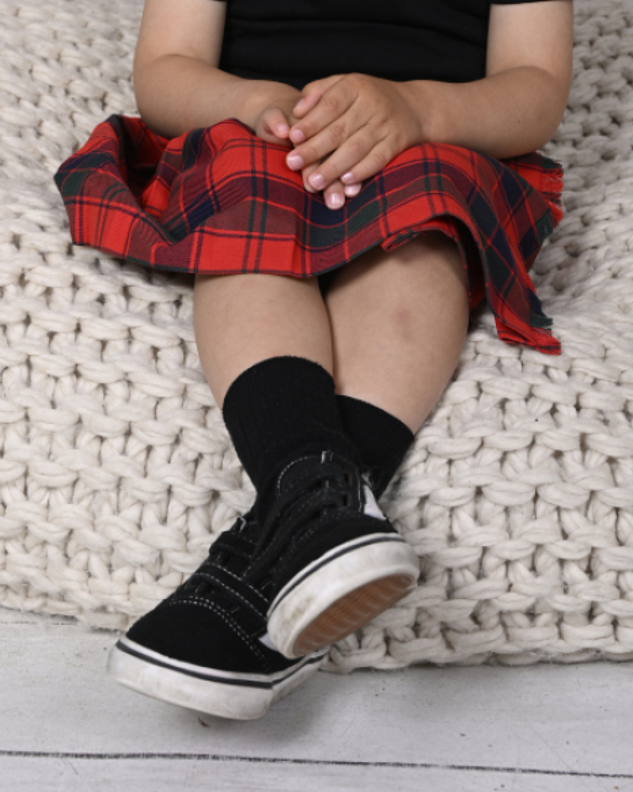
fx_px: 2038
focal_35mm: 87
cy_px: 110
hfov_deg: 17.7
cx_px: 319
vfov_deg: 21.6
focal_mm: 45
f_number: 8
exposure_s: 1/160
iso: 100
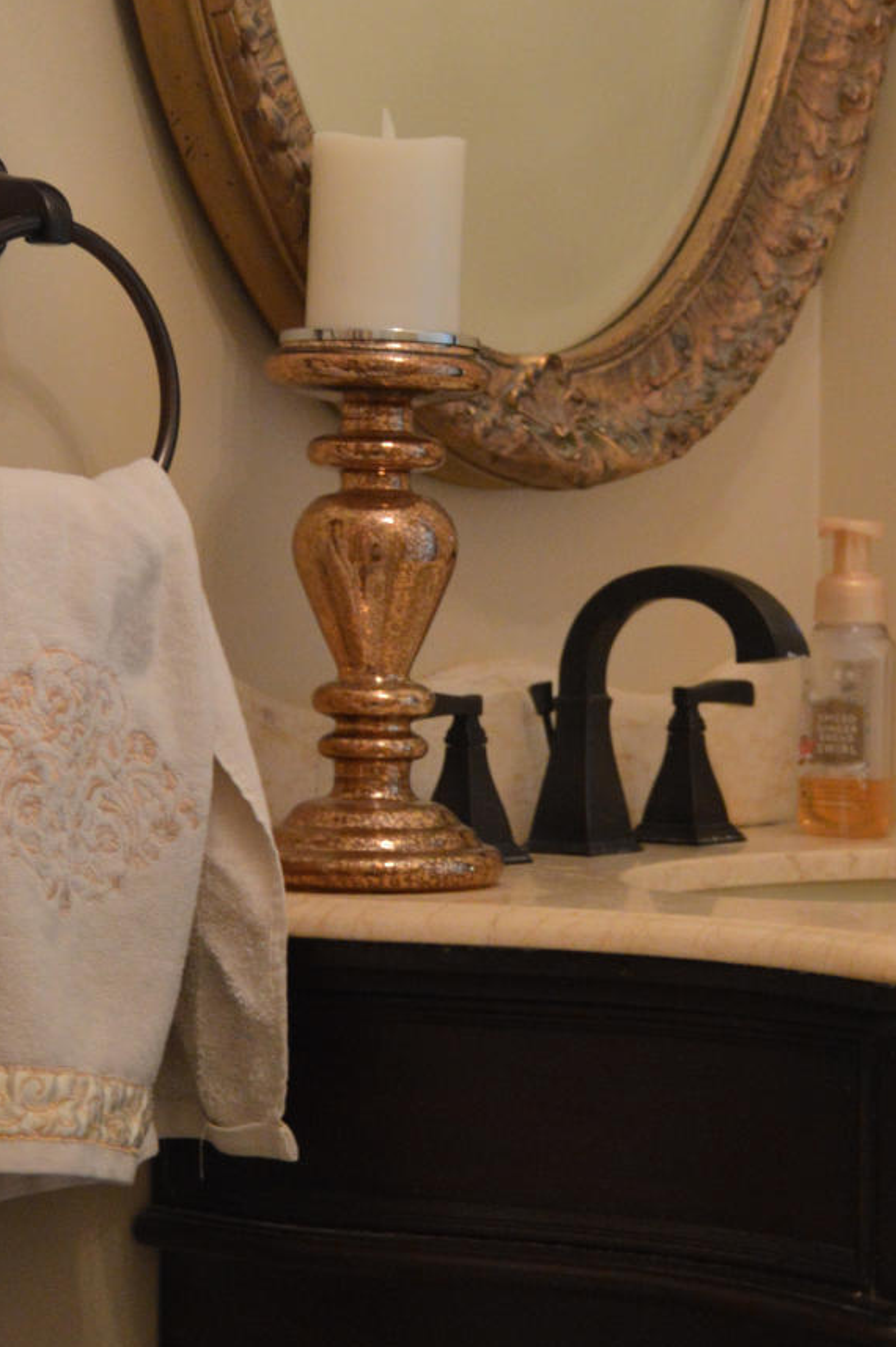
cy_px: 649
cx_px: 700
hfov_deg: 14.9
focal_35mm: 91
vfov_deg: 22.4
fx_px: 3403
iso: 800
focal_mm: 26
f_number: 4
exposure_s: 1/60
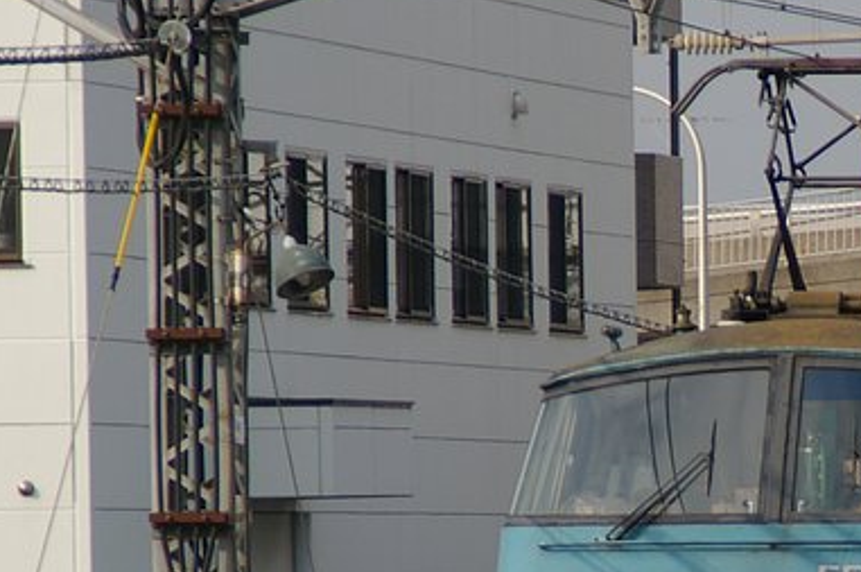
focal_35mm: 807
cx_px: 927
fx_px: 19276
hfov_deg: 2.6
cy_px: 591
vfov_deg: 1.7
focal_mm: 200
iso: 200
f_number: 10
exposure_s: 1/400
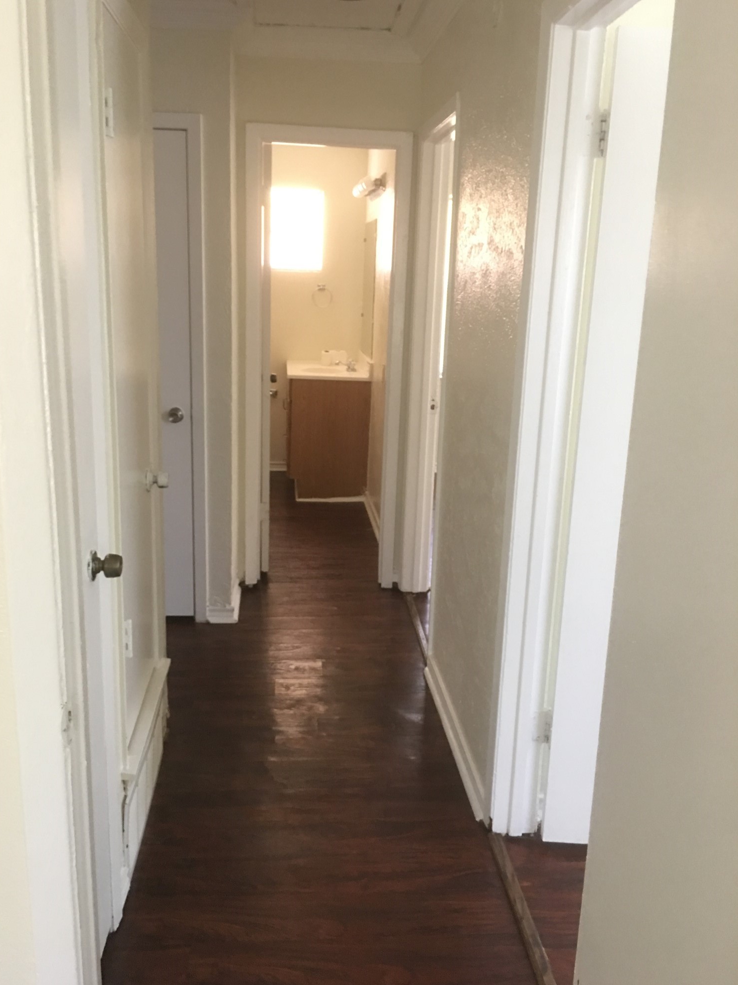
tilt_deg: -13.3
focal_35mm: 30
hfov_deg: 46.8
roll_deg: -2.4
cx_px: 359
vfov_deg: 60.0
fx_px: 853
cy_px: 493
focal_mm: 4.15
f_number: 2.2
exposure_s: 1/8
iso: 100
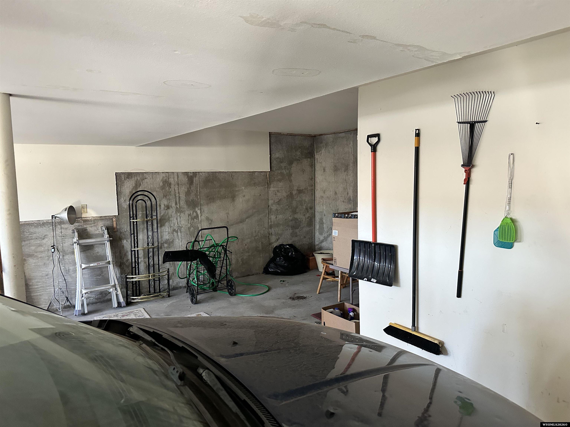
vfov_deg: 56.8
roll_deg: +0.9
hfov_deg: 71.6
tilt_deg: -5.6
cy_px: 214
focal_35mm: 24
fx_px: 395
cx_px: 285
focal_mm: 6.86
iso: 640
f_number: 1.78
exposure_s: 1/60
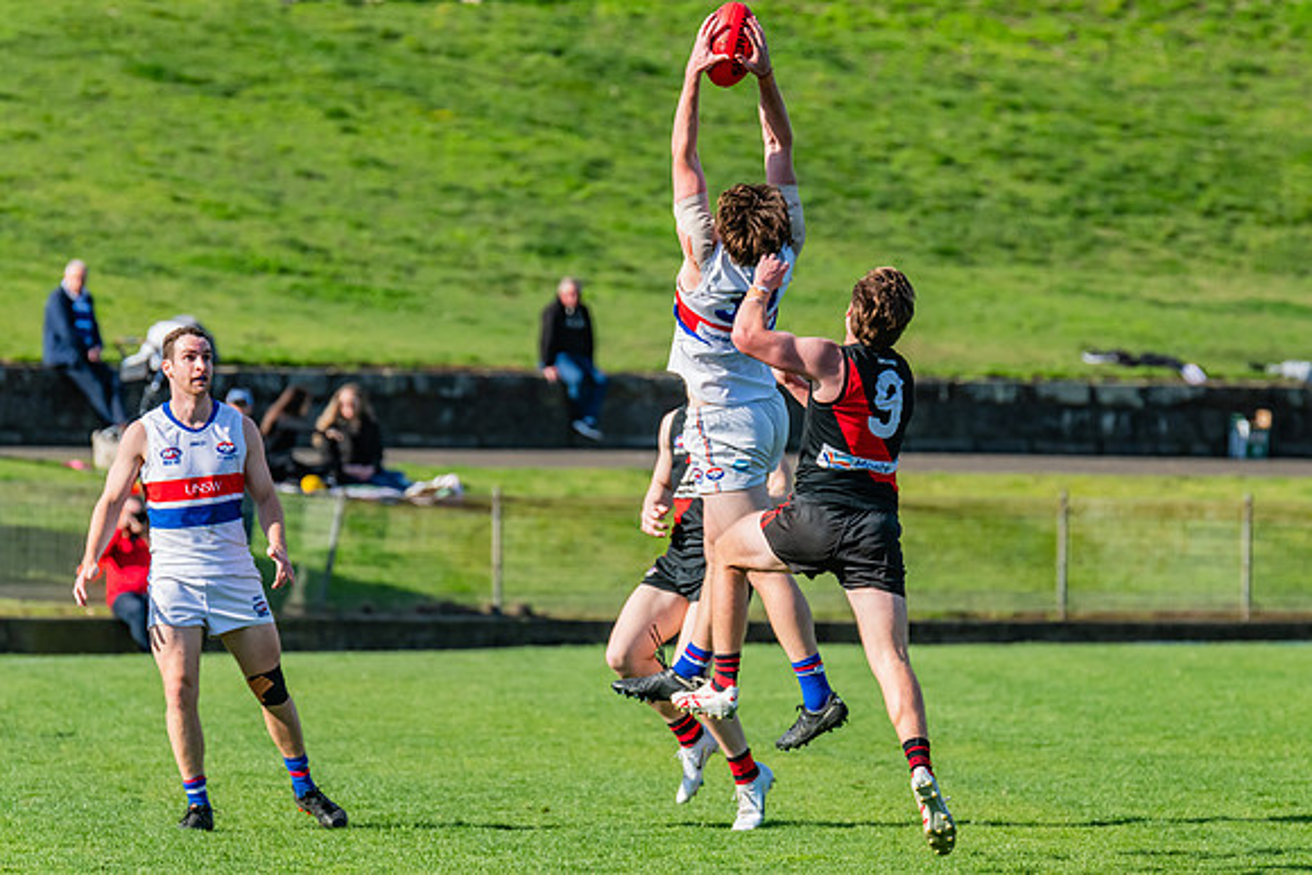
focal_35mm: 372
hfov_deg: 5.5
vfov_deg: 3.7
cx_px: 675
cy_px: 425
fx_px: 13555
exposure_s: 1/1600
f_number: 9
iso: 800
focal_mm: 330
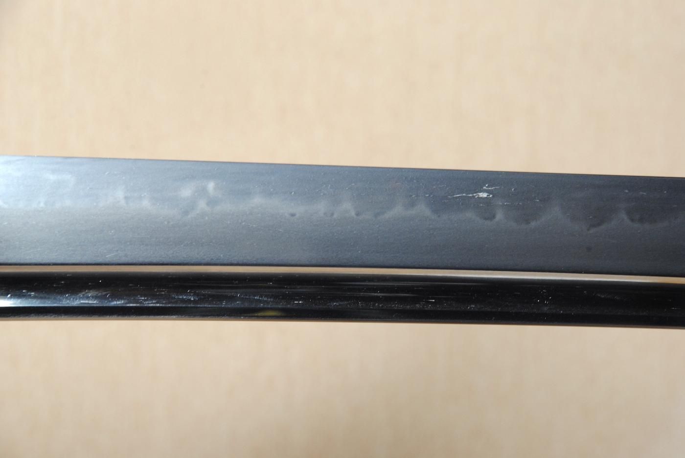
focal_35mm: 158
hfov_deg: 13.0
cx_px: 342
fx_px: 3000
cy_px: 229
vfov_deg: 8.7
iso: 400
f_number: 11
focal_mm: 105
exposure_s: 1/2
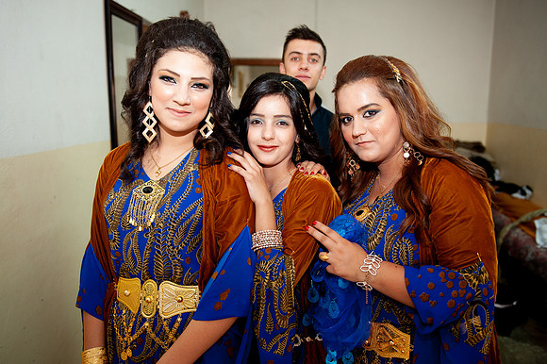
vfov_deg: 44.6
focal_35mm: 29
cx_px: 274
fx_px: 444
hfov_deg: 63.3
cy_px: 182
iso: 800
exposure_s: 1/60
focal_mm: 28
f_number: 2.8
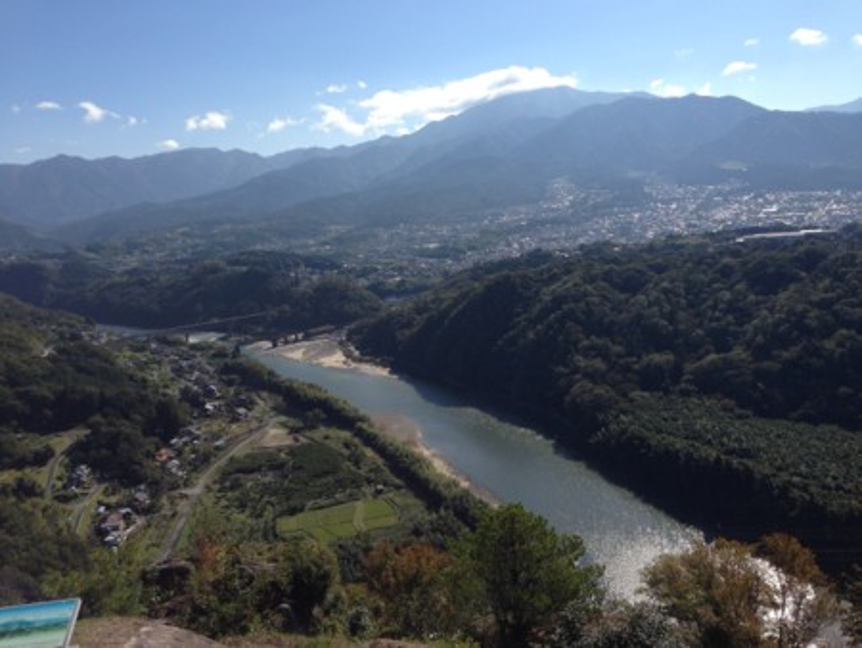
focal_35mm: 33
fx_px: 822
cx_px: 431
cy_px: 324
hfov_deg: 55.3
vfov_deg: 43.0
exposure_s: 1/2169
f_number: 2.4
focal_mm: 4.12
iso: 50
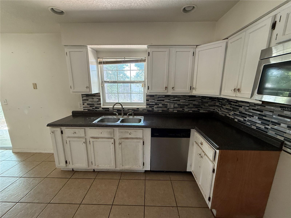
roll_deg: +0.8
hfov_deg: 102.1
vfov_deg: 85.7
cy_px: 109
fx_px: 118
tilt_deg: -11.2
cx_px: 146
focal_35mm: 14
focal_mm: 2.22
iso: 320
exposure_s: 1/99
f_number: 2.2
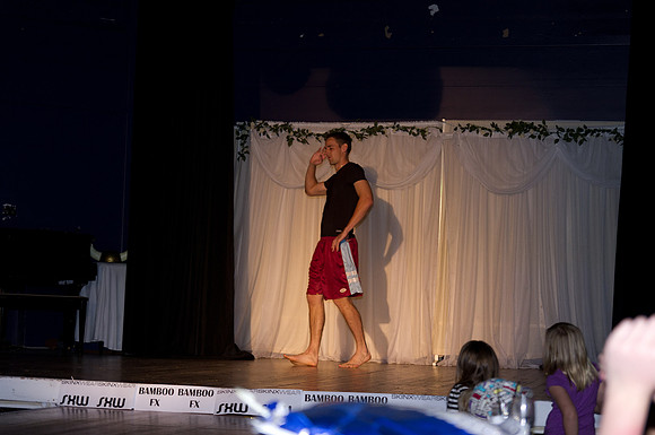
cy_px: 218
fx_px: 1363
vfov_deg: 18.1
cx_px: 328
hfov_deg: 27.0
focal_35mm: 75
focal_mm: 50
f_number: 2.8
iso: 400
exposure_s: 1/180
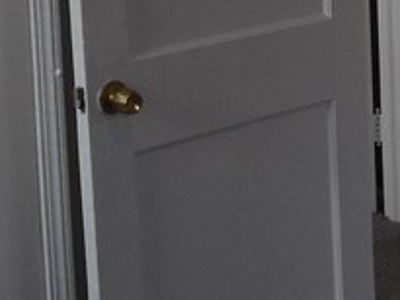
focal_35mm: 125
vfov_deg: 11.6
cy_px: -76
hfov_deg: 15.1
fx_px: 1445
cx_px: 498
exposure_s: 1/30
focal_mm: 4.5
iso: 110
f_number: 3.7
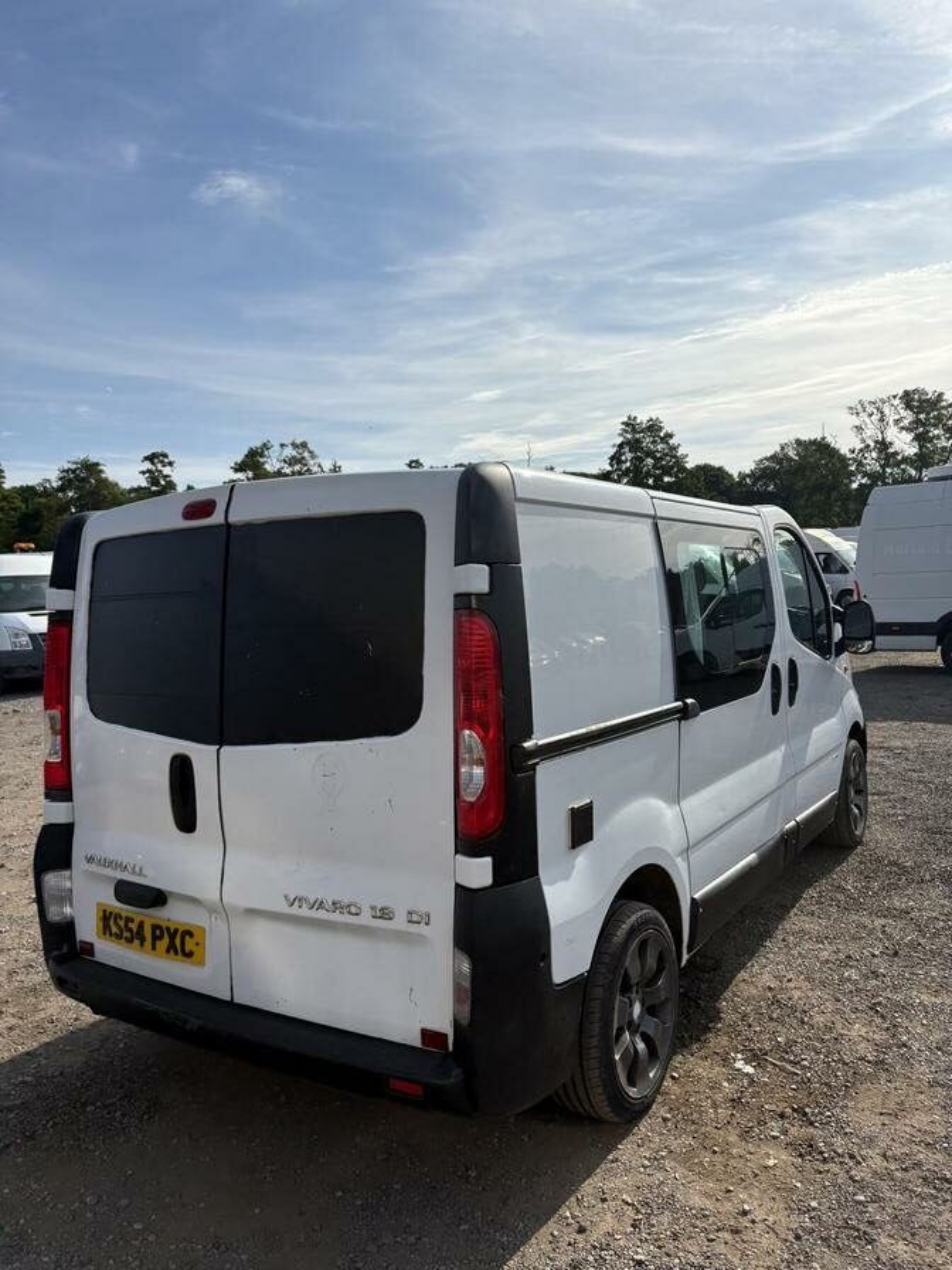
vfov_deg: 67.3
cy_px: 635
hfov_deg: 53.1
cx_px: 476
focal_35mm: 26
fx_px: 953
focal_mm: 5.96
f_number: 1.6
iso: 50
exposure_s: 1/6329
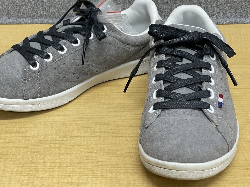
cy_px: 81
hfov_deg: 31.6
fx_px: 441
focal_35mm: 61
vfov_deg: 24.0
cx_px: 107
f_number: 2
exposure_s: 1/99
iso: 160
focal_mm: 6
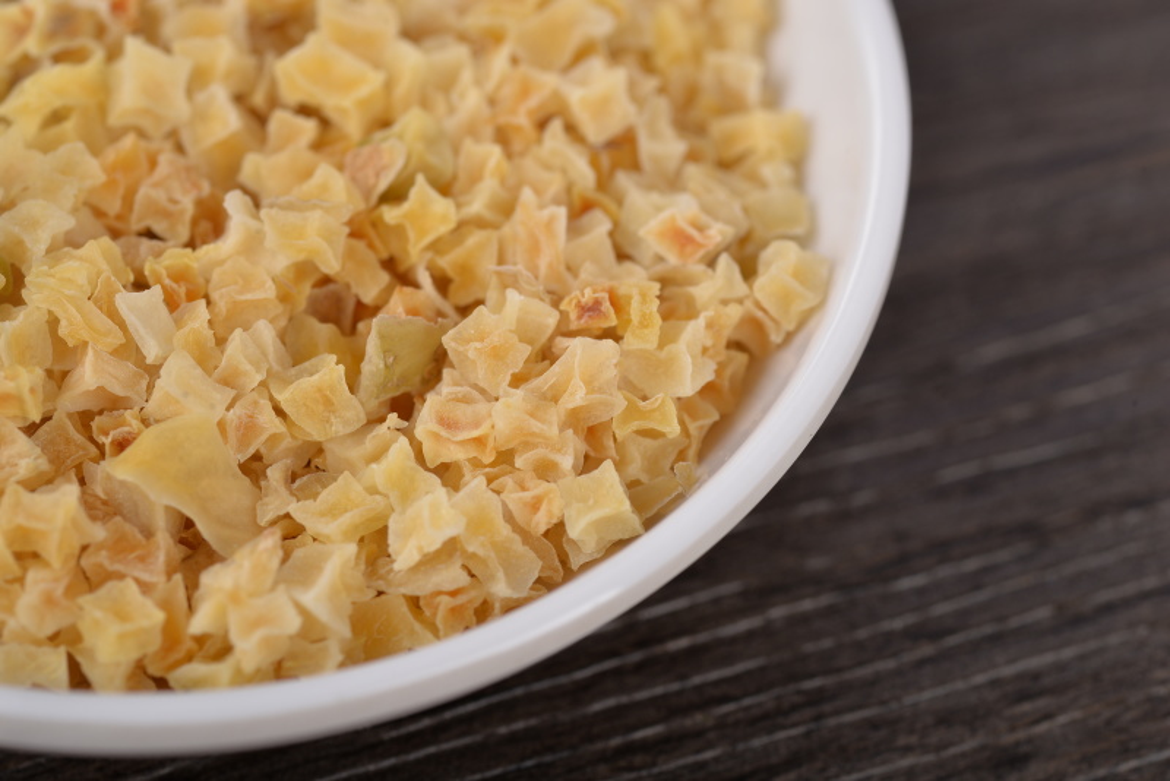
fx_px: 2926
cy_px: 390
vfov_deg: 15.2
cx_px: 585
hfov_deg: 22.6
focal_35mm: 90
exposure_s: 1/160
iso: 100
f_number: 18
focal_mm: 90
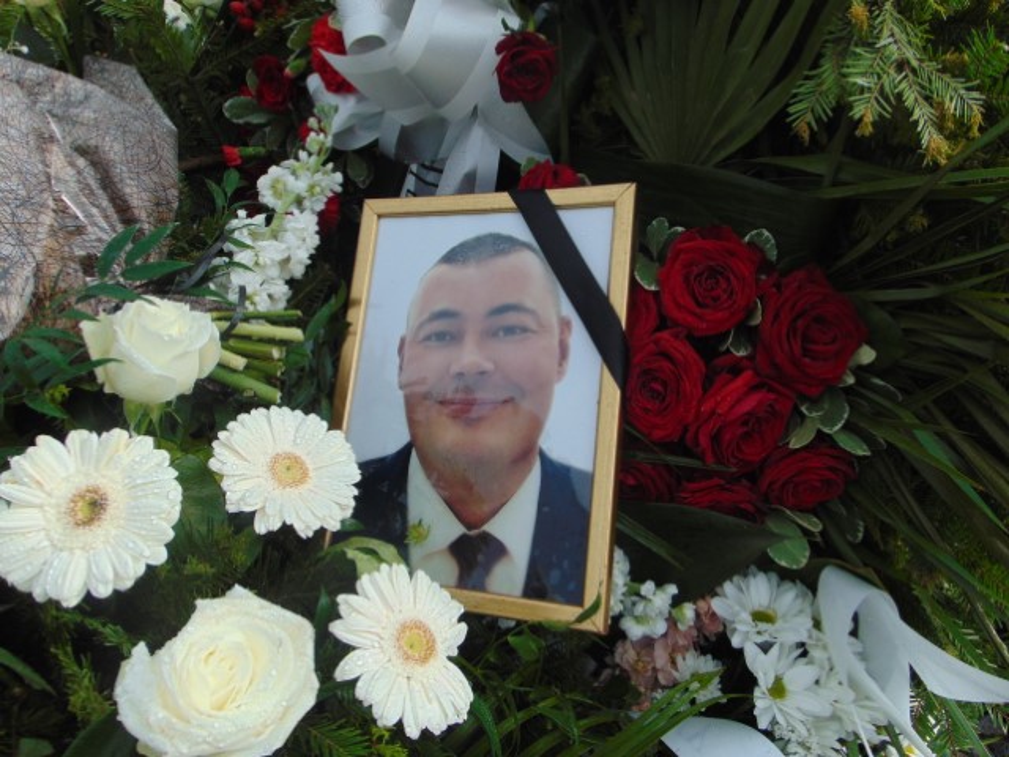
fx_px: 729
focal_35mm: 25
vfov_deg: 54.9
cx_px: 504
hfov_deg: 69.4
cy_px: 378
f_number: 7.7
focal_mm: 4.5
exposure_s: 1/200
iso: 80
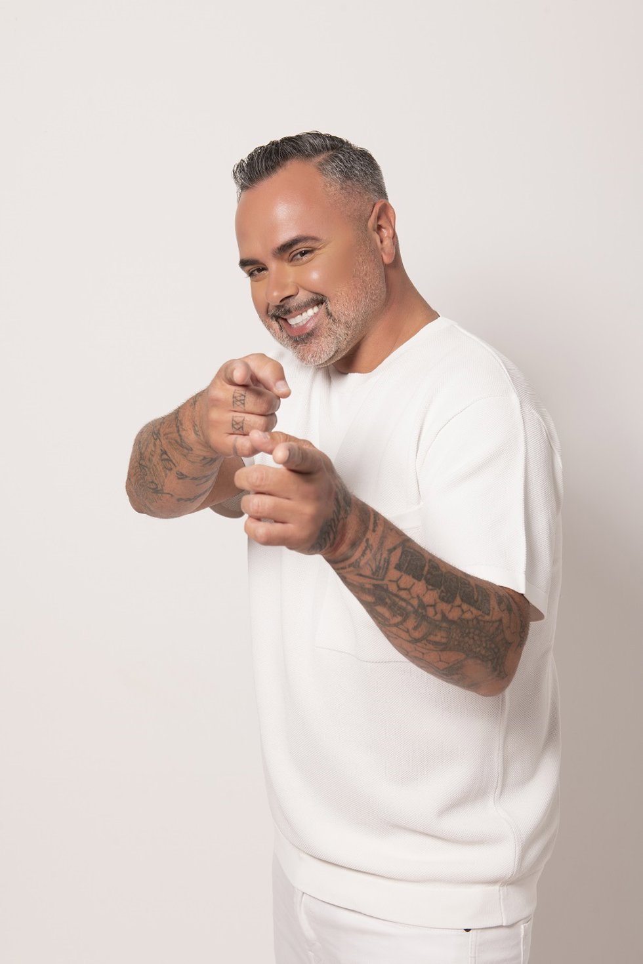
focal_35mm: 55
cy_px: 482
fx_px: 1473
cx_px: 322
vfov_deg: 36.2
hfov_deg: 24.6
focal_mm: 55
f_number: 8
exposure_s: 1/125
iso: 100
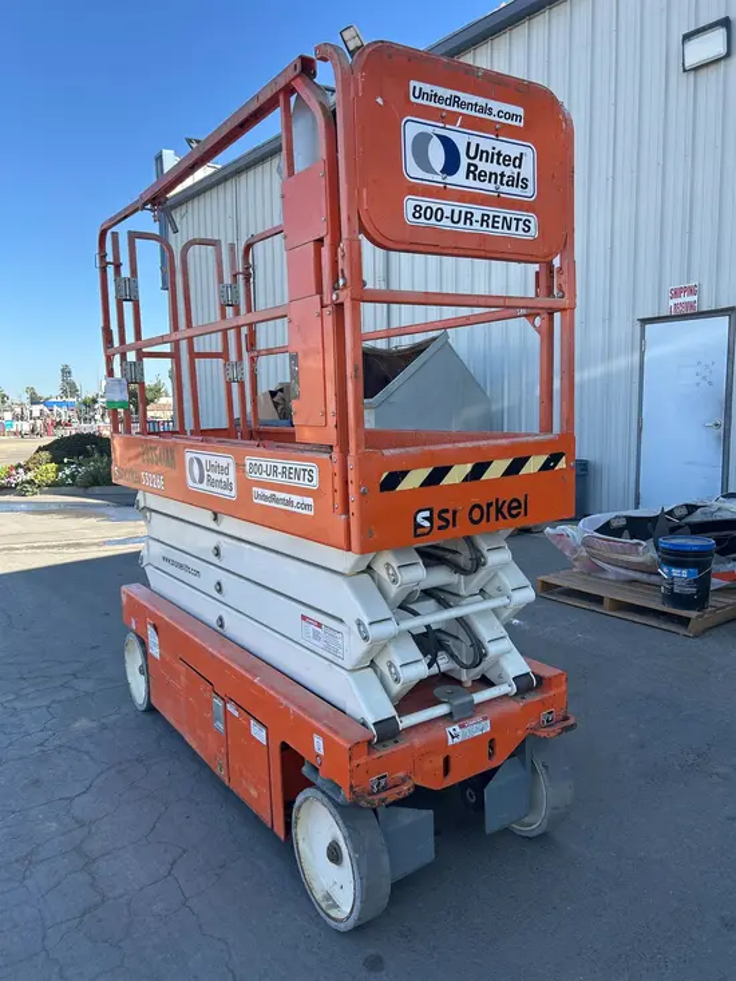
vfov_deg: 67.3
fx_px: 737
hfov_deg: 53.1
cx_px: 368
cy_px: 490
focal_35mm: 26
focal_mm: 5.7
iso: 50
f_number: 1.5
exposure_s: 1/1183
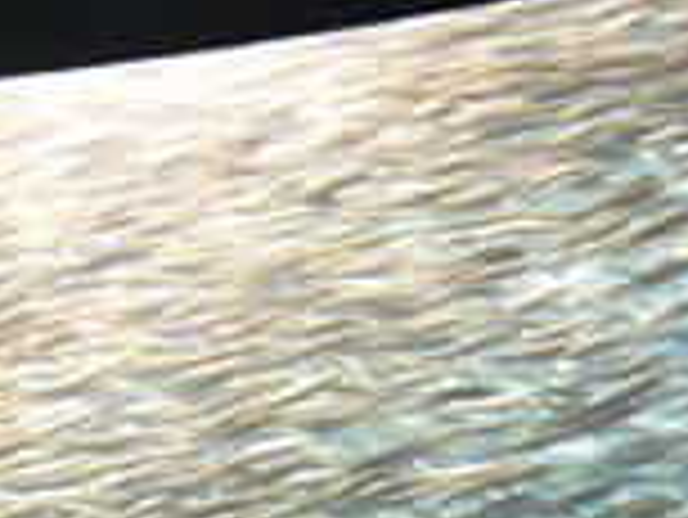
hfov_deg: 17.8
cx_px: 468
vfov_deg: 12.3
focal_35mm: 110
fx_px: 2188
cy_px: 937
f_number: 3.5
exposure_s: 1/5
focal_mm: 14
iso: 400
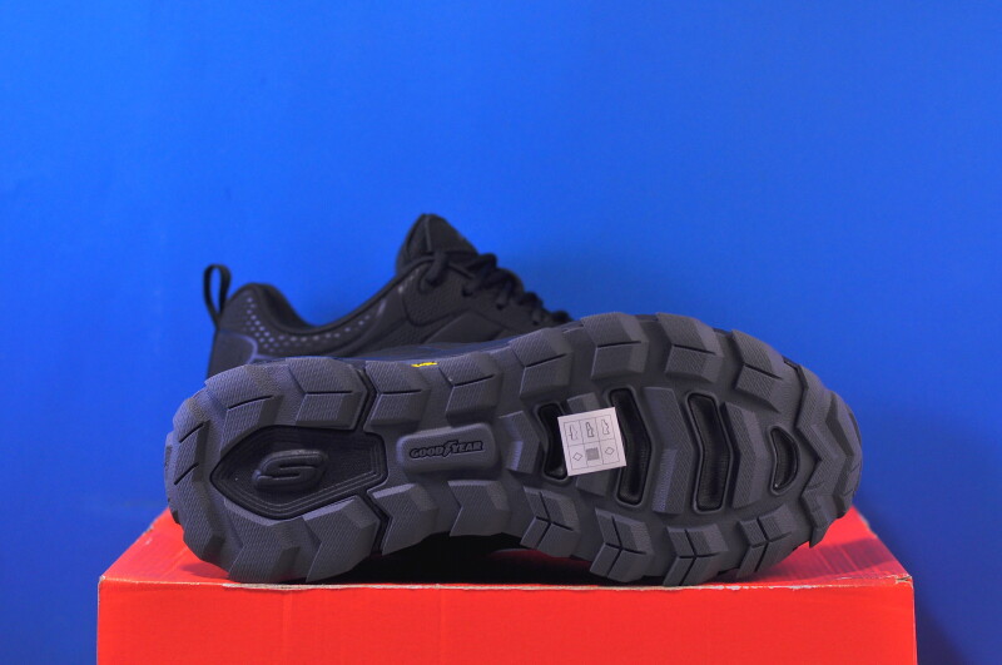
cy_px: 332
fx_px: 2085
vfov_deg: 18.1
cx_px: 501
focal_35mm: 75
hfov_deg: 27.0
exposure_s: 1/320
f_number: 3.2
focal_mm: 50
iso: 250
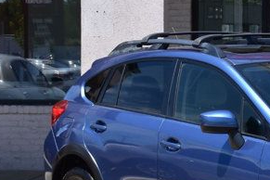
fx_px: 1228
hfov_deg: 12.0
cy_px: 90
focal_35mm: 164
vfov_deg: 8.4
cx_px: 394
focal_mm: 31
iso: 400
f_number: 11
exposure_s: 1/500
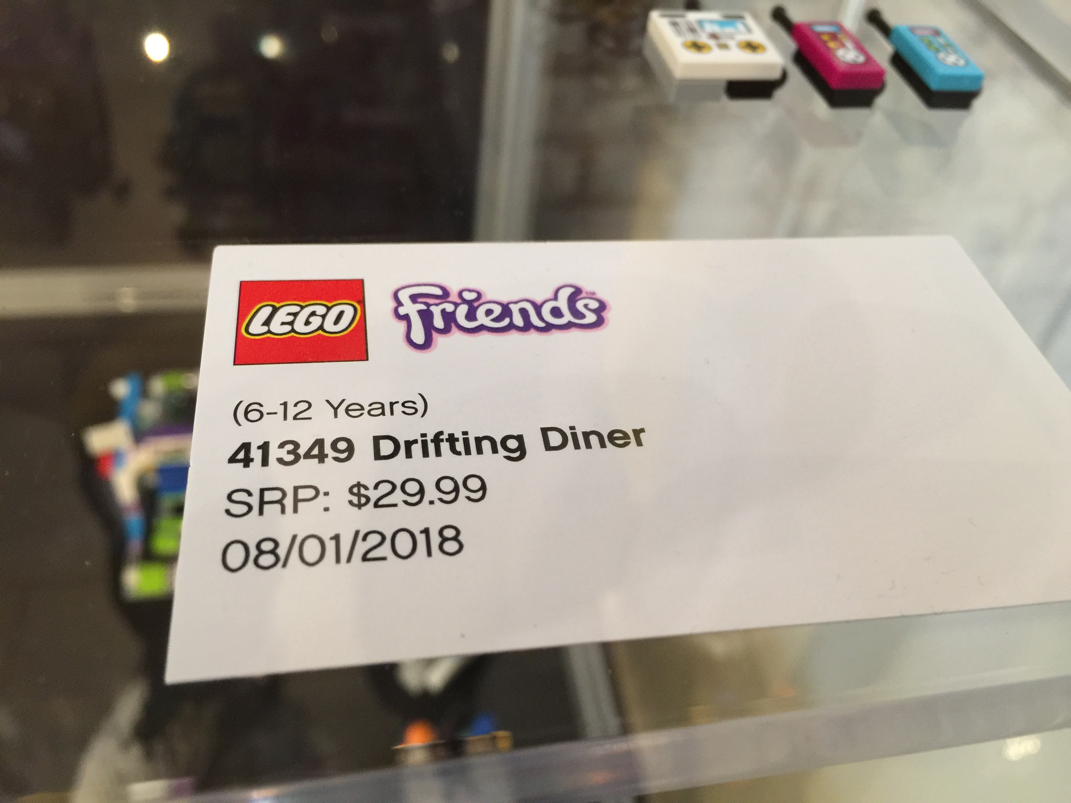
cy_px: 402
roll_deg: -9.1
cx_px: 536
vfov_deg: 48.2
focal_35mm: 29
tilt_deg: -44.8
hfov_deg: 61.7
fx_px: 897
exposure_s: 1/10
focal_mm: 4.15
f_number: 2.2
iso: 125
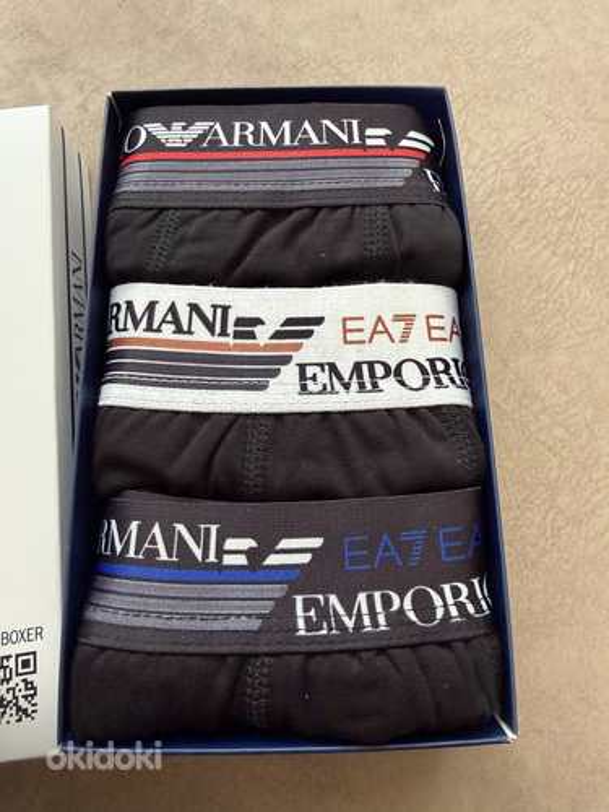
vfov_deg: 71.6
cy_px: 406
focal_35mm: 24
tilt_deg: -73.3
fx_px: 563
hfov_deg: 56.8
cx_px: 304
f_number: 2.2
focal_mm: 2.22
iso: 500
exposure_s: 1/60
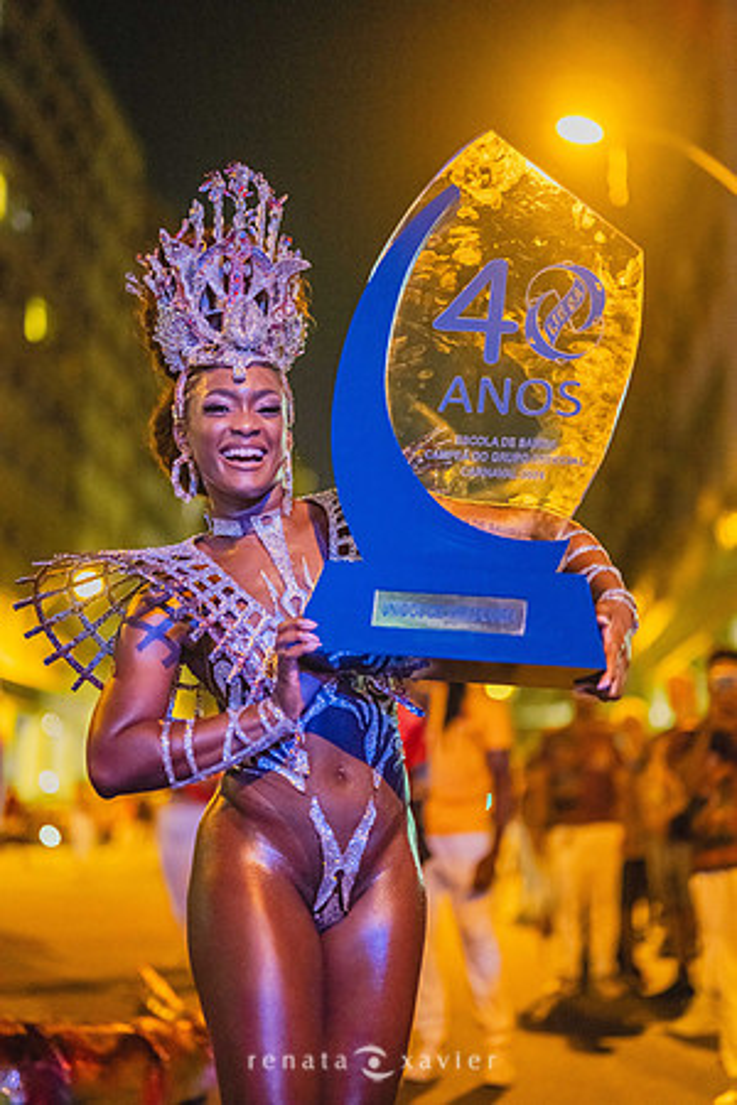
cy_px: 552
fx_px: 1535
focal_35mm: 50
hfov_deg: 27.0
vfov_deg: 39.6
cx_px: 368
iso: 6400
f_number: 1.2
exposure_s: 1/250
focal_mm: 50
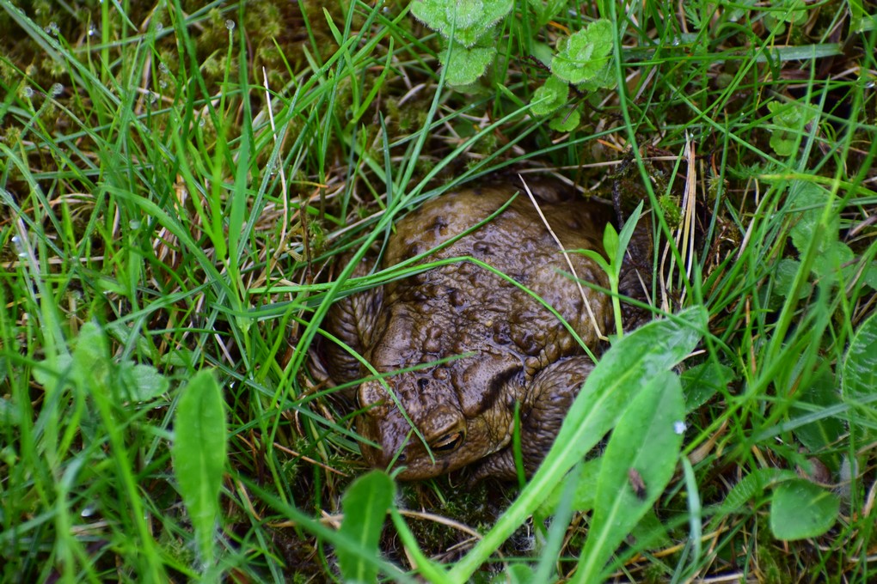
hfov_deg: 4.6
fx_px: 10962
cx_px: 438
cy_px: 292
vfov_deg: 3.1
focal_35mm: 450
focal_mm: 300
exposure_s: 1/100
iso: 400
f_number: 9
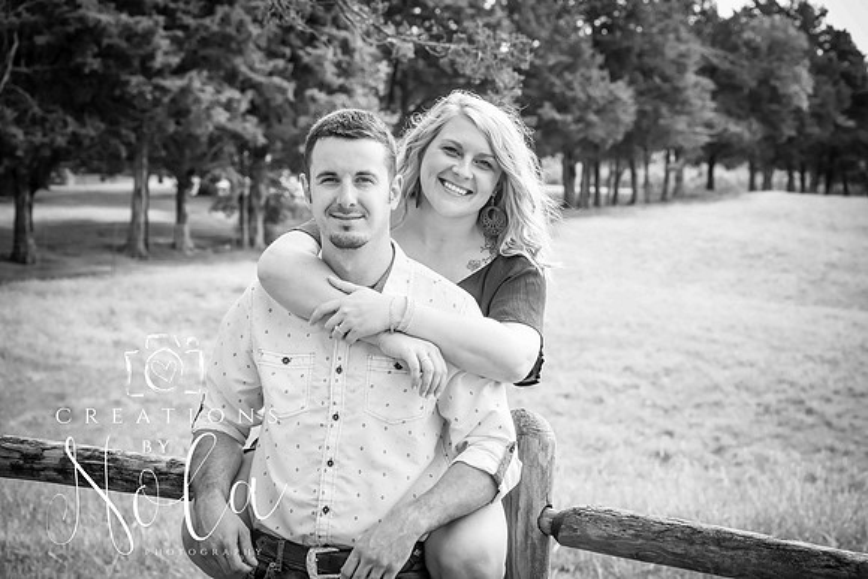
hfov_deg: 23.6
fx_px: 2074
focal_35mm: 86
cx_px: 434
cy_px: 290
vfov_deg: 15.9
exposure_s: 1/320
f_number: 8
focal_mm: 86
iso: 500
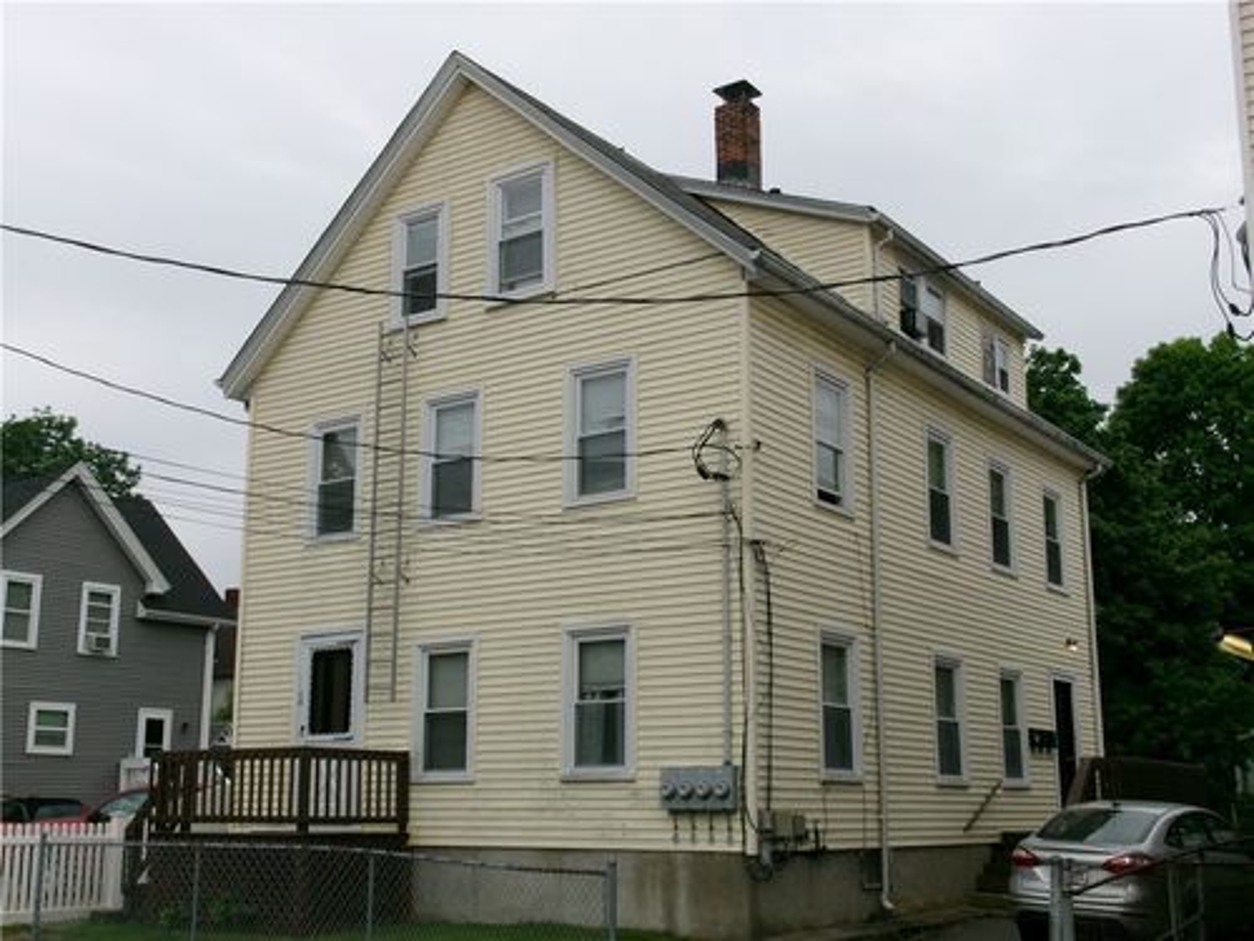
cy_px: 470
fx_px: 1558
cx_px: 627
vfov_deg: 33.6
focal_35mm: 43
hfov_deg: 43.9
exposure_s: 1/60
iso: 100
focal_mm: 7.8
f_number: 12.5
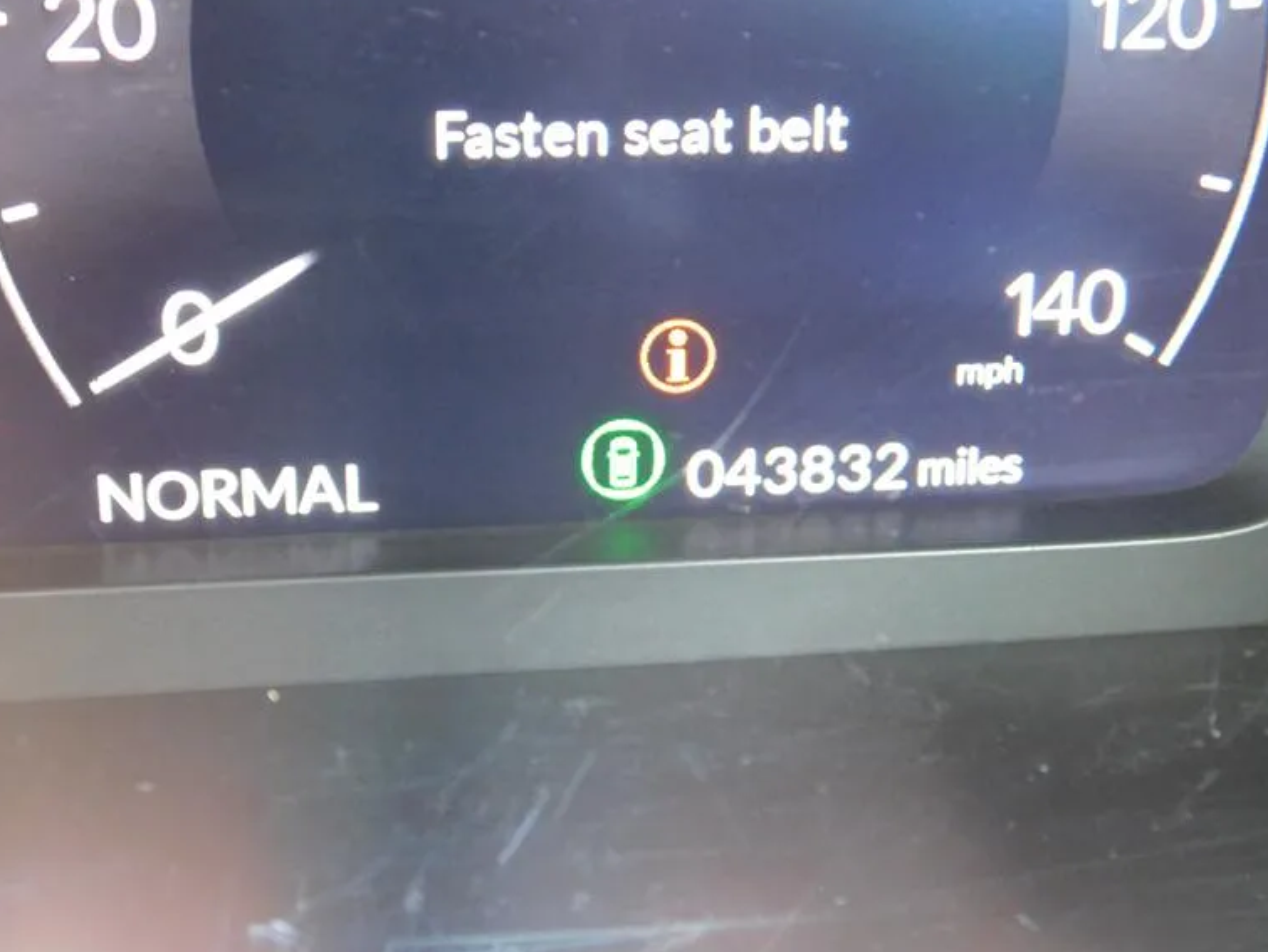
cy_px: 604
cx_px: 637
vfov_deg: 24.0
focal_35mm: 61
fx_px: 2236
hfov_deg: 31.7
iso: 560
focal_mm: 8
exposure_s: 1/8
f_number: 3.7
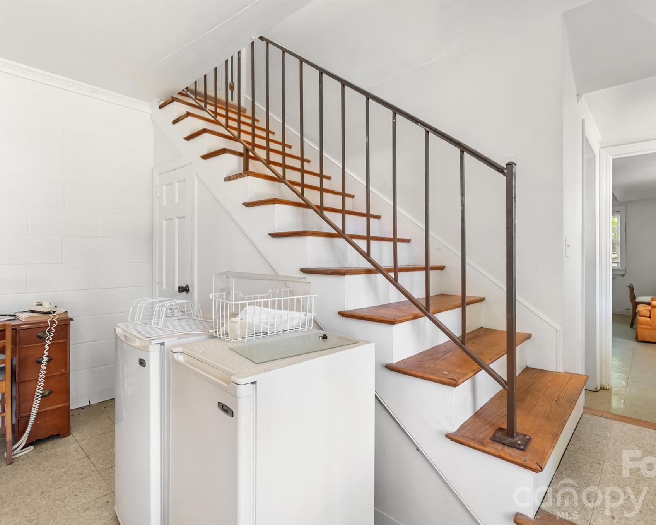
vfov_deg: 77.0
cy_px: 262
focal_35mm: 17
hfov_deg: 89.5
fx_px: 330
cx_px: 350
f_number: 4.5
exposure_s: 1/30
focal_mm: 10
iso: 500
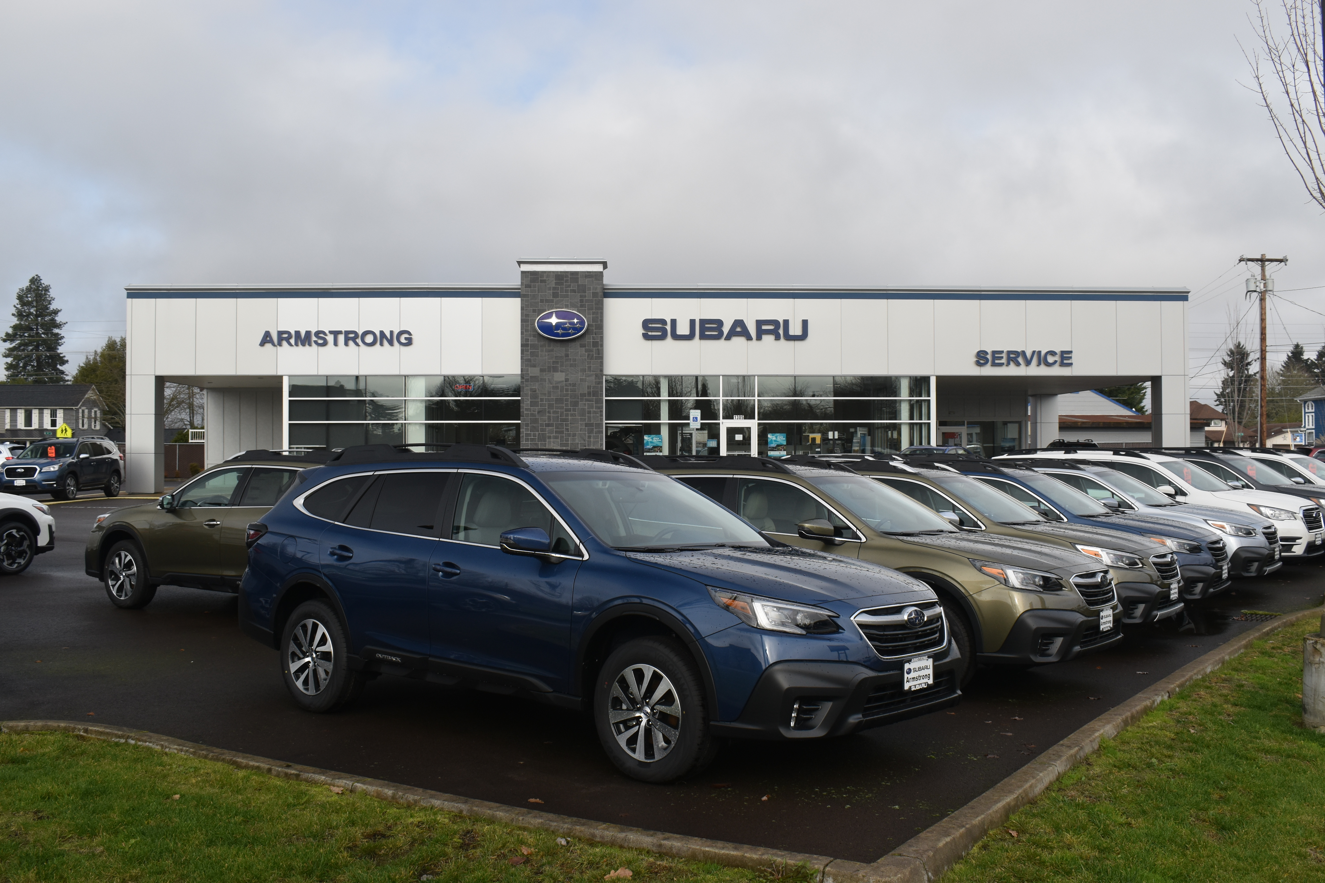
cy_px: 442
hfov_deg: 55.1
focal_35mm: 34
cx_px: 662
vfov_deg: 38.4
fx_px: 1270
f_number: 8
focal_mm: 23
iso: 320
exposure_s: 1/250
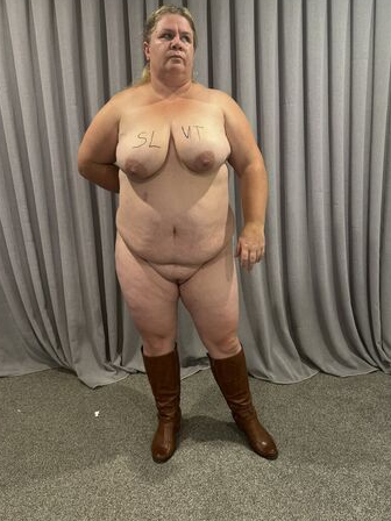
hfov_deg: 54.9
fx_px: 377
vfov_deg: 69.4
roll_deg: -0.4
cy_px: 256
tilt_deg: -13.6
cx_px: 189
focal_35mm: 25
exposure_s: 1/50
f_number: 1.78
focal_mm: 6.86
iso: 320
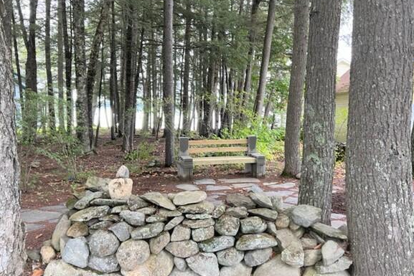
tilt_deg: -5.5
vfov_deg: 43.6
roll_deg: -0.6
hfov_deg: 61.9
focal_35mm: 30
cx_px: 217
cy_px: 138
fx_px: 345
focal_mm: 5.7
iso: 125
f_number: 1.5
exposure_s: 1/96
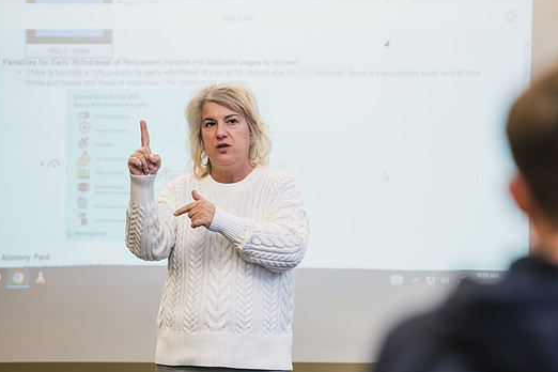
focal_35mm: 200
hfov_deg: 10.3
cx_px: 297
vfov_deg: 6.9
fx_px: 3100
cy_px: 202
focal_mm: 180
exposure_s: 1/200
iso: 1250
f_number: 3.2
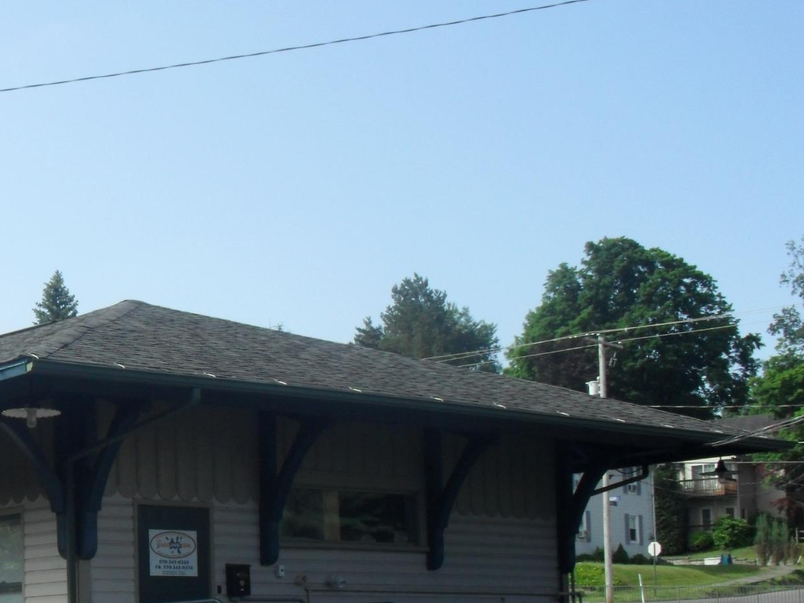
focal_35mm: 74
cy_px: 475
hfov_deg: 25.0
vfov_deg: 19.7
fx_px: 1718
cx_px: -14
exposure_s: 1/125
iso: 100
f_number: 8.4
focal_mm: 6.3
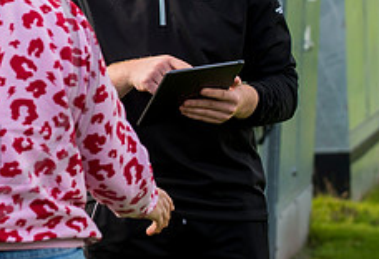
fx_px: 2579
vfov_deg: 5.7
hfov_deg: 8.4
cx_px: -17
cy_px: 33
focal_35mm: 243
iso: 400
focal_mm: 86
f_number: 4
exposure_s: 1/1250
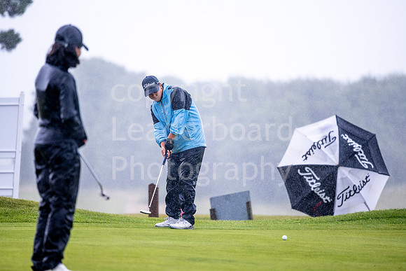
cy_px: 136
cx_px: 203
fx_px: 3384
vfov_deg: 4.6
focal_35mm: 300
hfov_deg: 6.9
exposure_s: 1/1250
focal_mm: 300
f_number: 4
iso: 500
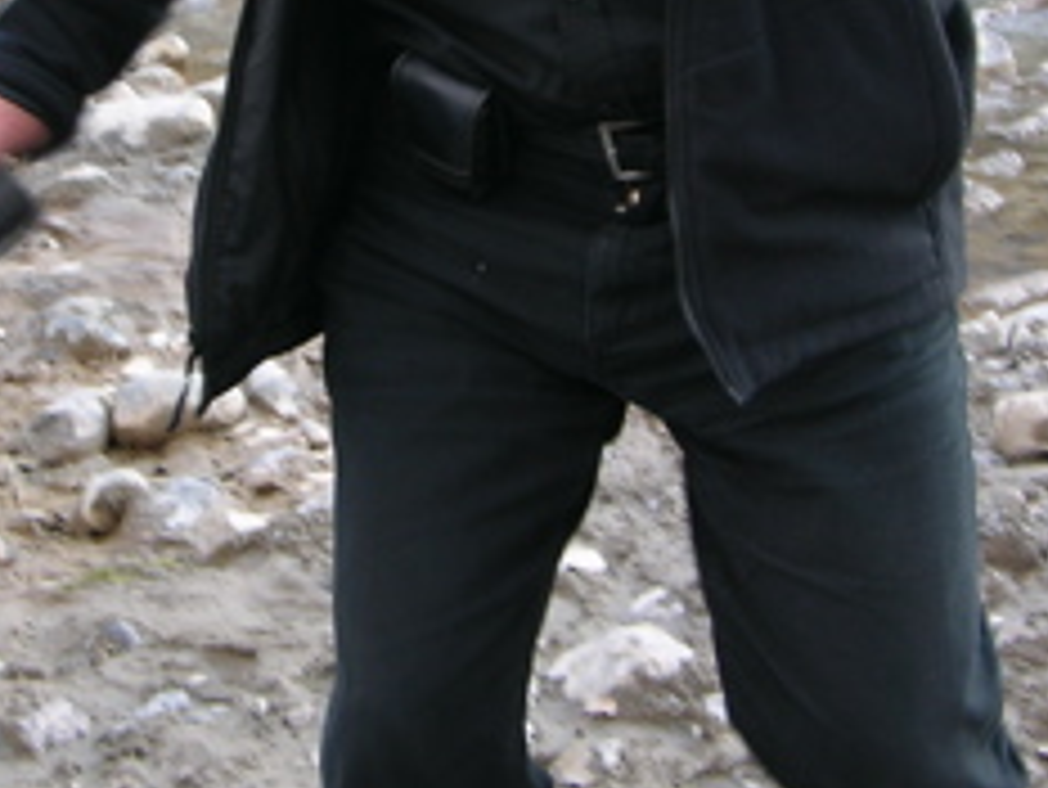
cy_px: 212
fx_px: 2908
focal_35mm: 96
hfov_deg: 20.4
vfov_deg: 15.4
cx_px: 382
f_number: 2.8
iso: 50
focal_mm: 8.9
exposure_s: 1/35.6
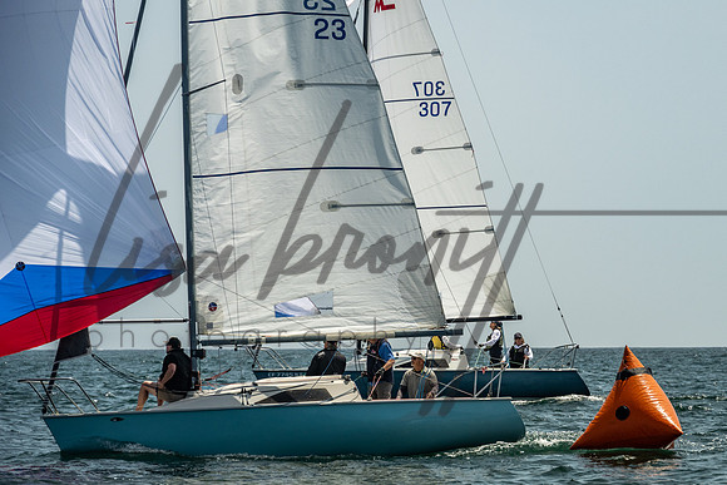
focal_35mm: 175
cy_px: 246
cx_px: 467
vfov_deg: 7.9
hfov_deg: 11.8
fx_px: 3525
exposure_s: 1/1600
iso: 320
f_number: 6.3
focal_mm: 135
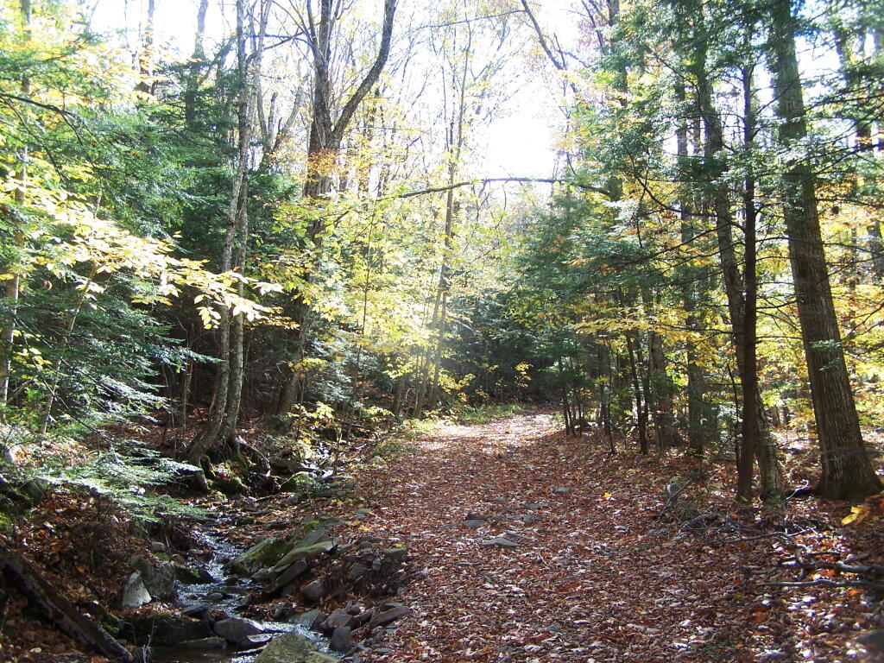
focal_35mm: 38
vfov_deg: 37.7
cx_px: 442
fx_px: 970
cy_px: 332
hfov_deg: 49.0
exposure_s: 1/125
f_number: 2.8
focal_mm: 6.3
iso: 80
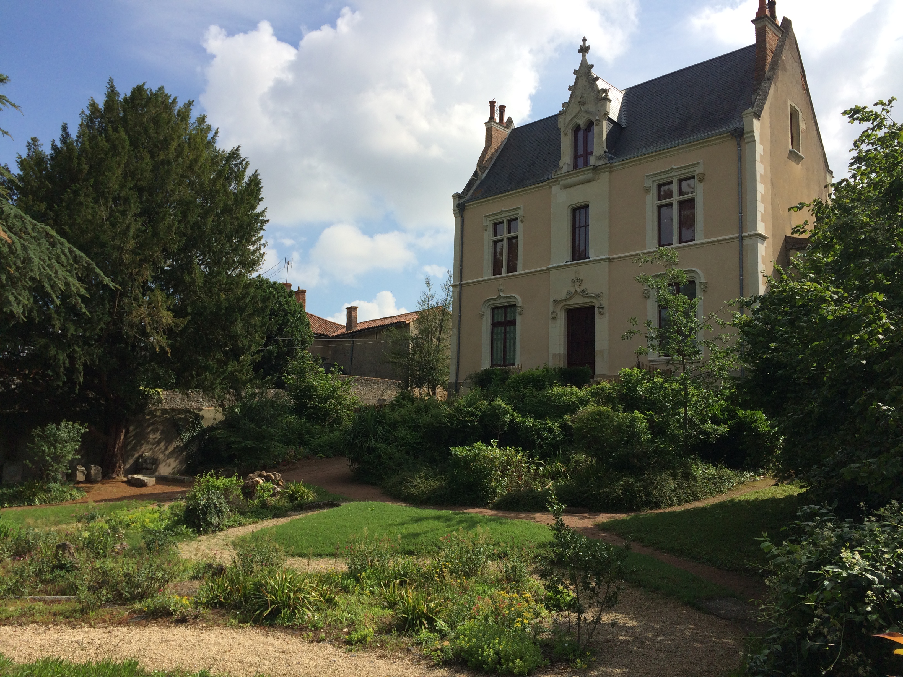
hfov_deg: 61.7
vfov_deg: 48.2
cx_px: 452
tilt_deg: +5.5
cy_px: 338
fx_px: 756
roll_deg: -2.8
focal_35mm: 29
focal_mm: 4.15
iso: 32
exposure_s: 1/2564
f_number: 2.2
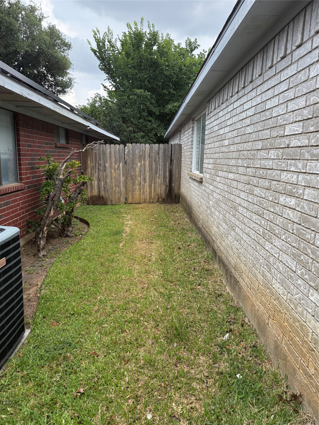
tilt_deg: -9.7
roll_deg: -3.0
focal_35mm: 24
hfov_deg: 56.8
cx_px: 160
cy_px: 212
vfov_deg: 71.6
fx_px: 295
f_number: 1.78
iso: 100
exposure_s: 1/1618
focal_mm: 6.76
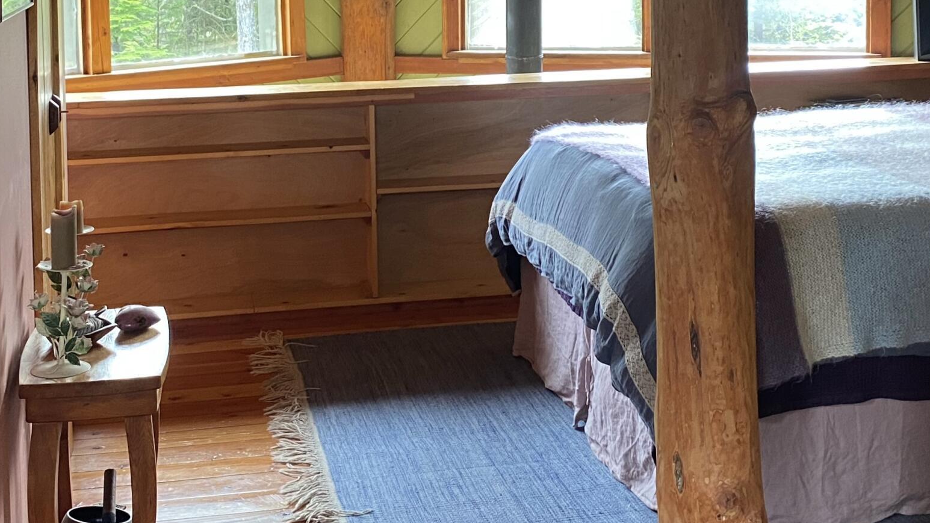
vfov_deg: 21.1
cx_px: 474
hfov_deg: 37.8
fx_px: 1356
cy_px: 11
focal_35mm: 55
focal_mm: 4.25
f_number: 1.8
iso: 200
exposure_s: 1/60
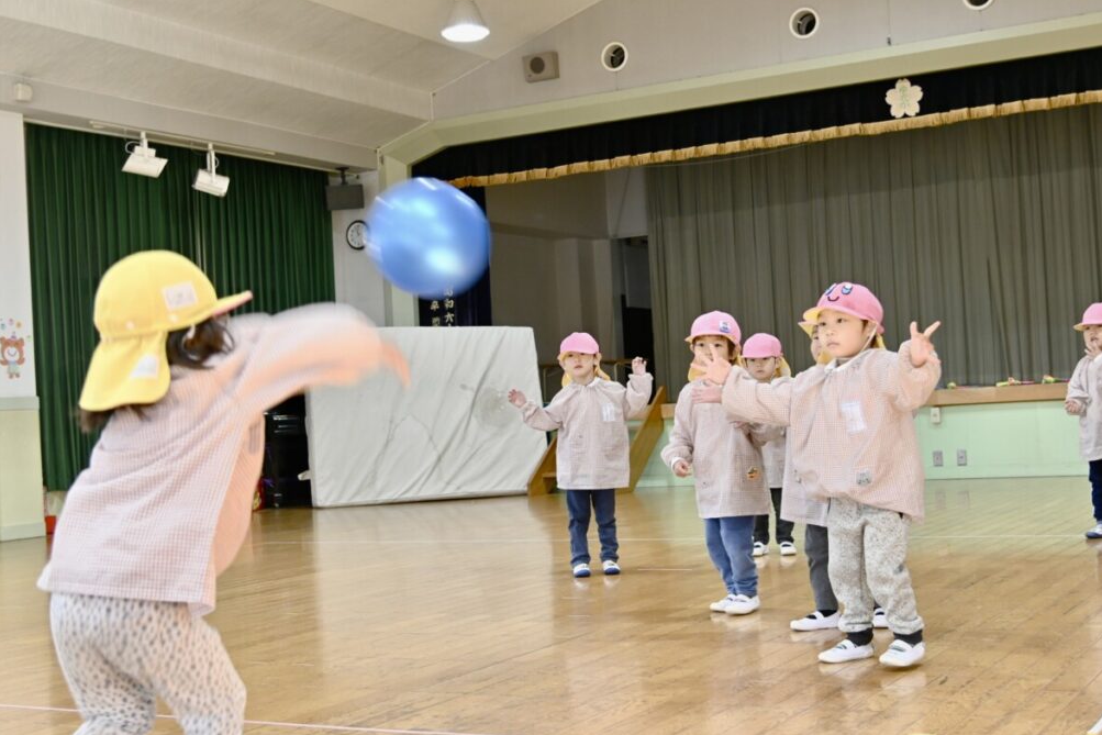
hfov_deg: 40.3
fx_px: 1500
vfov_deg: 27.5
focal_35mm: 49
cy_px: 374
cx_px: 560
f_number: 4
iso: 500
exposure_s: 1/125
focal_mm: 32
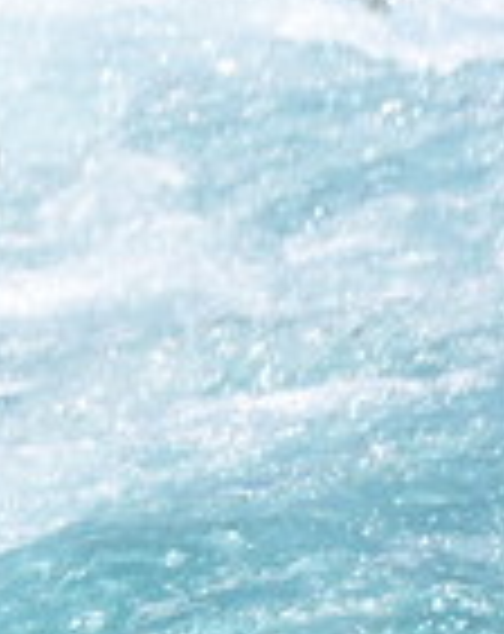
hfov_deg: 0.7
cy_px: 854
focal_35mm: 2070
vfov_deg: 0.9
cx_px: -1017
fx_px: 38765
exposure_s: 1/1000
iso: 320
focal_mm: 300
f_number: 6.3
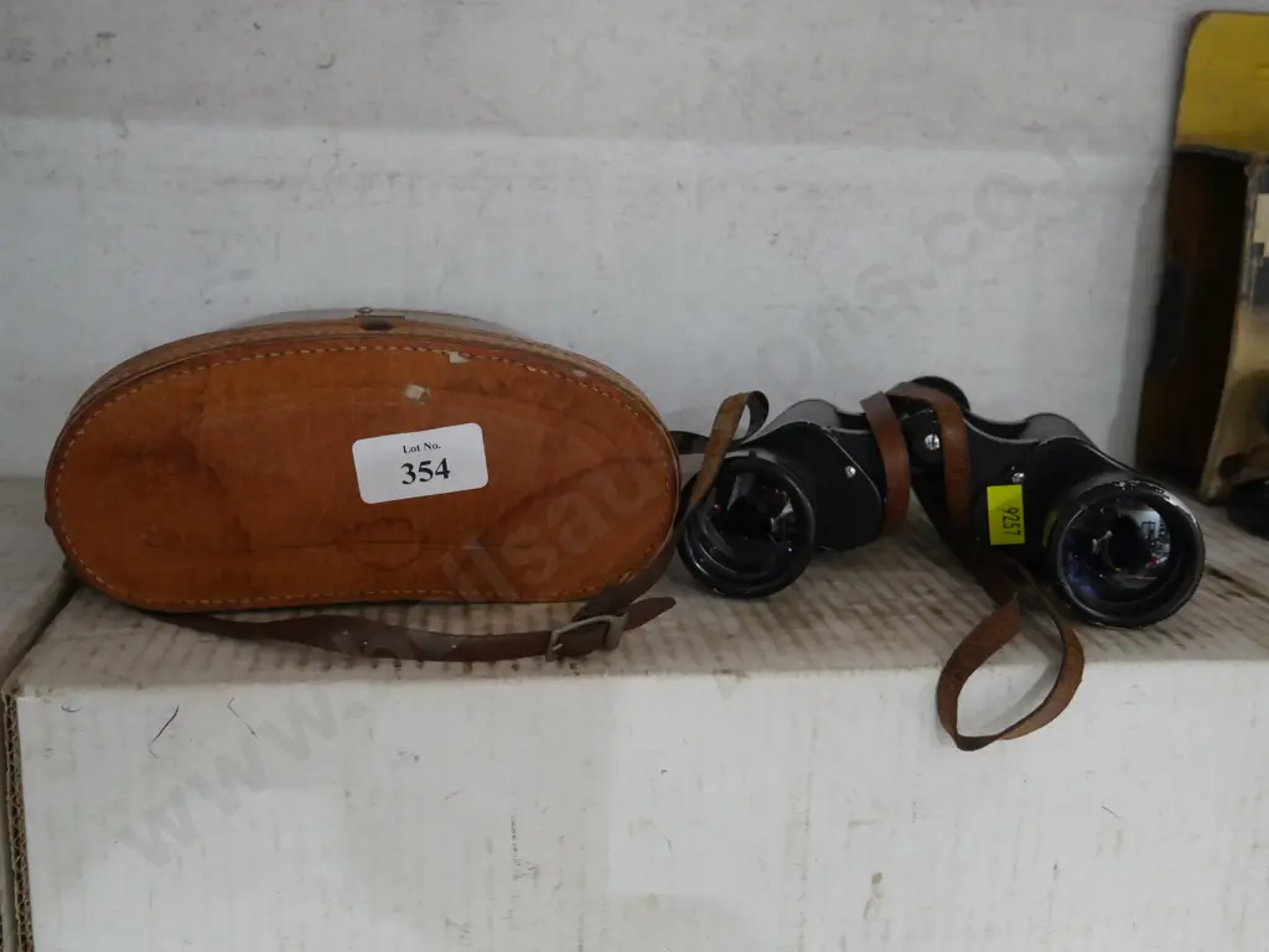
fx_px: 1394
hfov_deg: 49.0
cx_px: 634
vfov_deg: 37.8
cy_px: 476
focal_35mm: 38
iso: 2500
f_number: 4.1
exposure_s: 1/60
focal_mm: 19
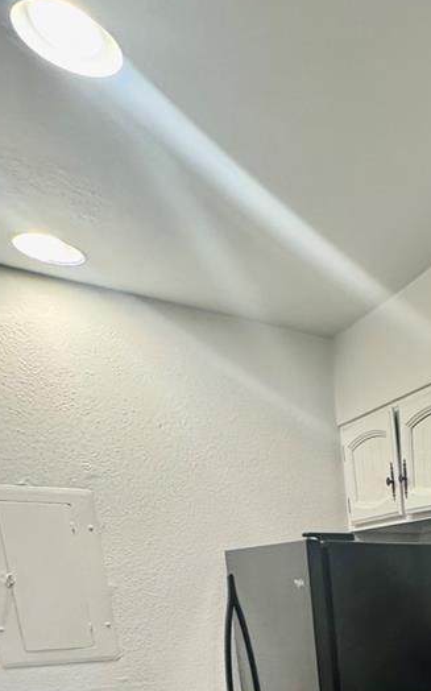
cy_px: 735
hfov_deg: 30.6
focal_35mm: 34
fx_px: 640
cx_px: 536
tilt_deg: -13.0
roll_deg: +1.0
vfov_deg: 45.0
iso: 250
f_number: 2.2
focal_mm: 2.22
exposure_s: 1/60
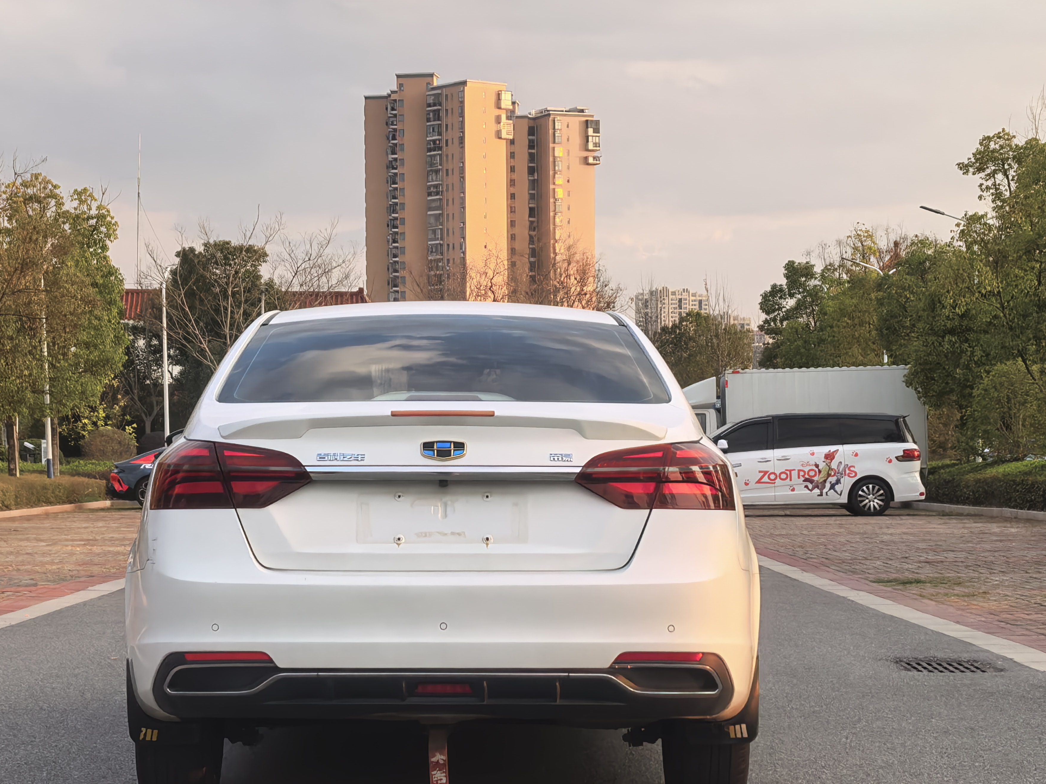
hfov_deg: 23.0
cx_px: 445
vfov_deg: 17.4
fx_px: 2568
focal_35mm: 85
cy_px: 394
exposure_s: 1/1164
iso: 160
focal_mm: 8.5
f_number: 2
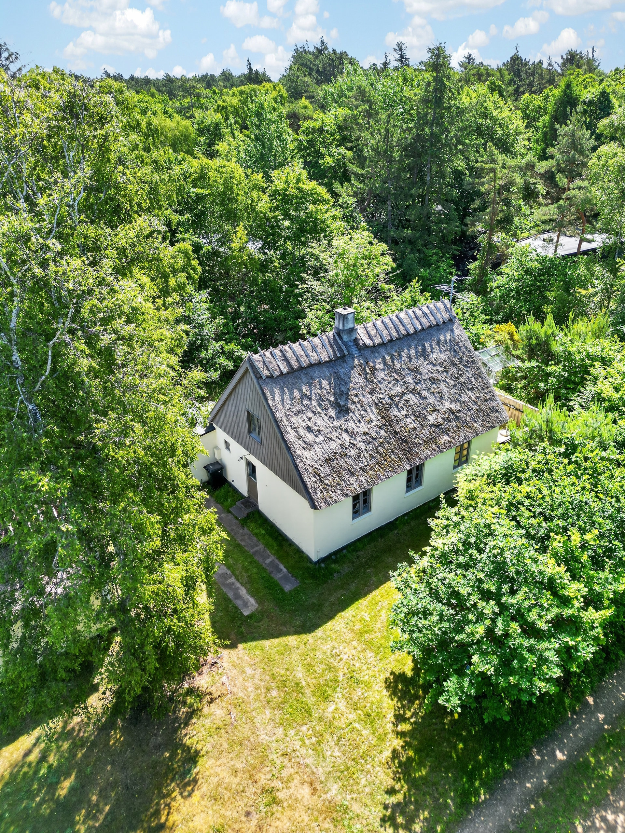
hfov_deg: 56.8
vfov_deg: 71.6
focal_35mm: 24
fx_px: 578
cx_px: 312
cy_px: 416
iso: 100
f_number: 1.7
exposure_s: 1/1250
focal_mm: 6.7
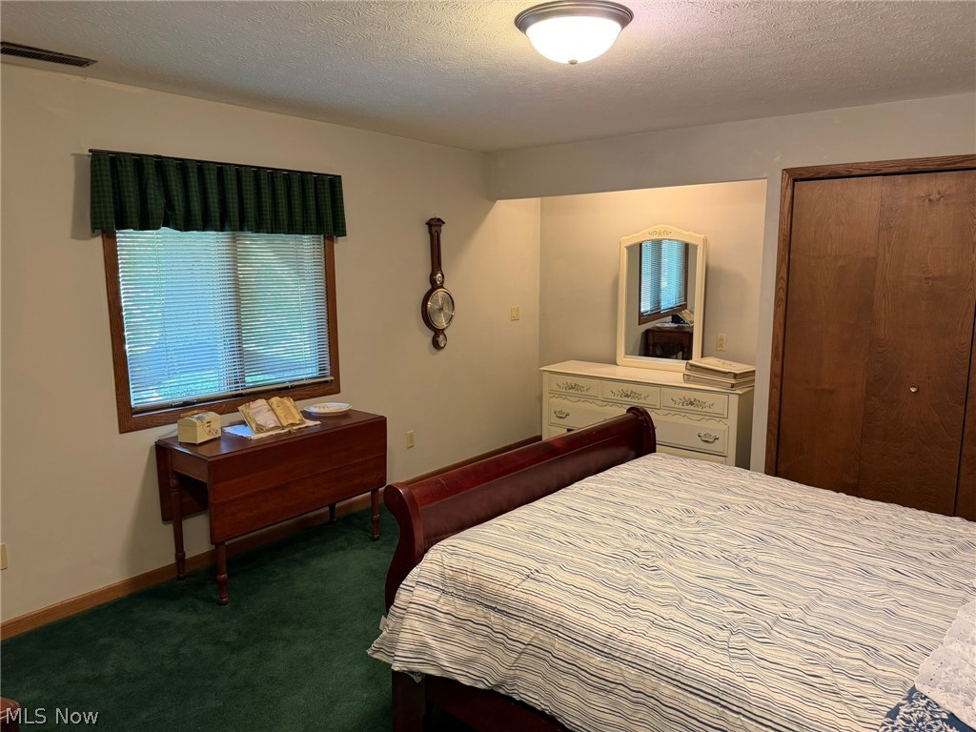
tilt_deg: -9.6
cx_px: 488
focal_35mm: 24
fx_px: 677
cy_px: 366
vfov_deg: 56.8
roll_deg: +0.1
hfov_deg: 71.6
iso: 250
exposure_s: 1/60
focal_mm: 6.76
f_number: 1.78
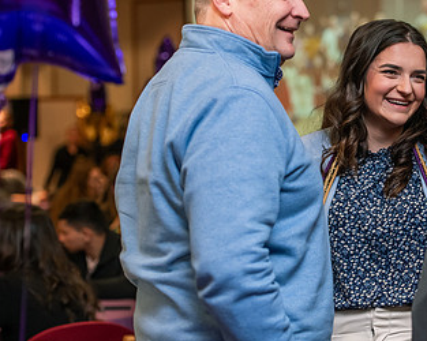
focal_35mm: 148
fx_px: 1869
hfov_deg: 13.0
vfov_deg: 10.4
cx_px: 352
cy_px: 122
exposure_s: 1/160
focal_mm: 85
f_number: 3.5
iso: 1600
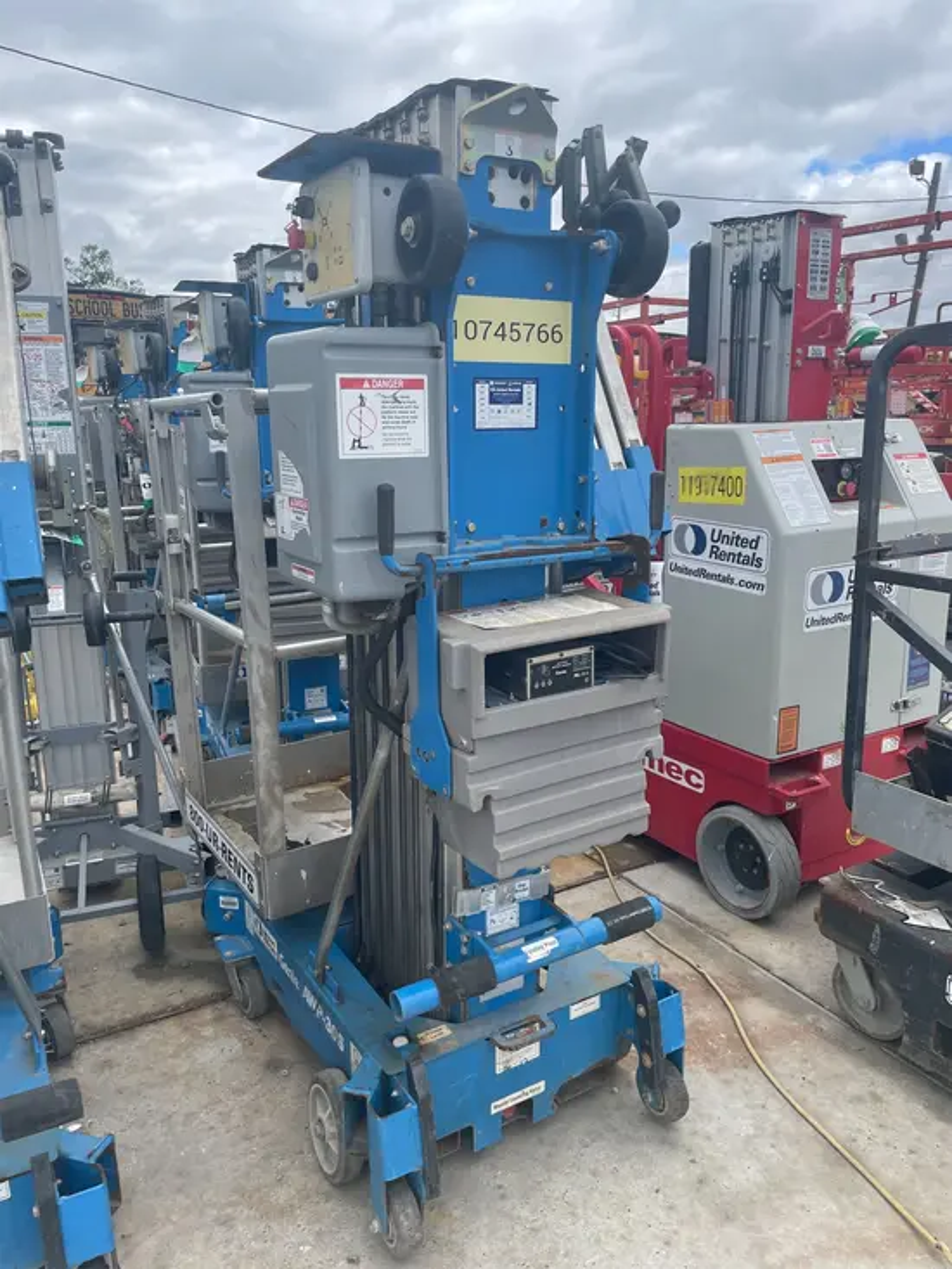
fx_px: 953
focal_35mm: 26
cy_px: 634
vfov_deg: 67.3
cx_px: 476
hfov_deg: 53.1
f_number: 1.6
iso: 32
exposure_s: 1/1825
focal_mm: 4.2
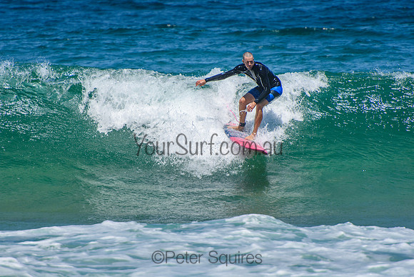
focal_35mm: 600
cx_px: 207
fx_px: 6901
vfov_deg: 2.3
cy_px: 138
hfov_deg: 3.4
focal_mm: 400
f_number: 5.6
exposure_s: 1/2000
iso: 250
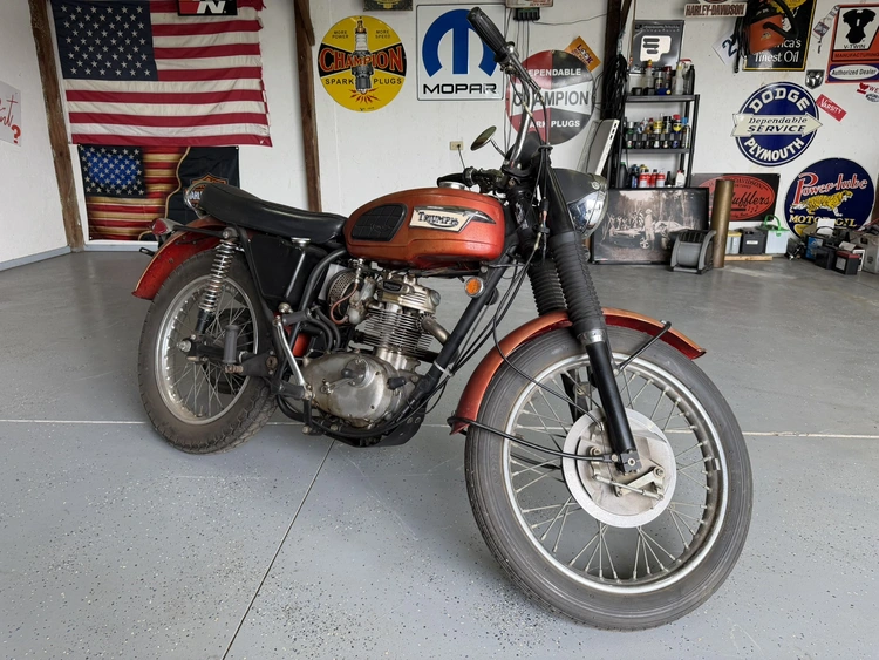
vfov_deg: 56.8
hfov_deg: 71.6
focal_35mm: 24
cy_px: 330
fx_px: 610
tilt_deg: -16.1
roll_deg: +0.3
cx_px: 440
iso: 100
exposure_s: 1/182
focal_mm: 6.76
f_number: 1.78
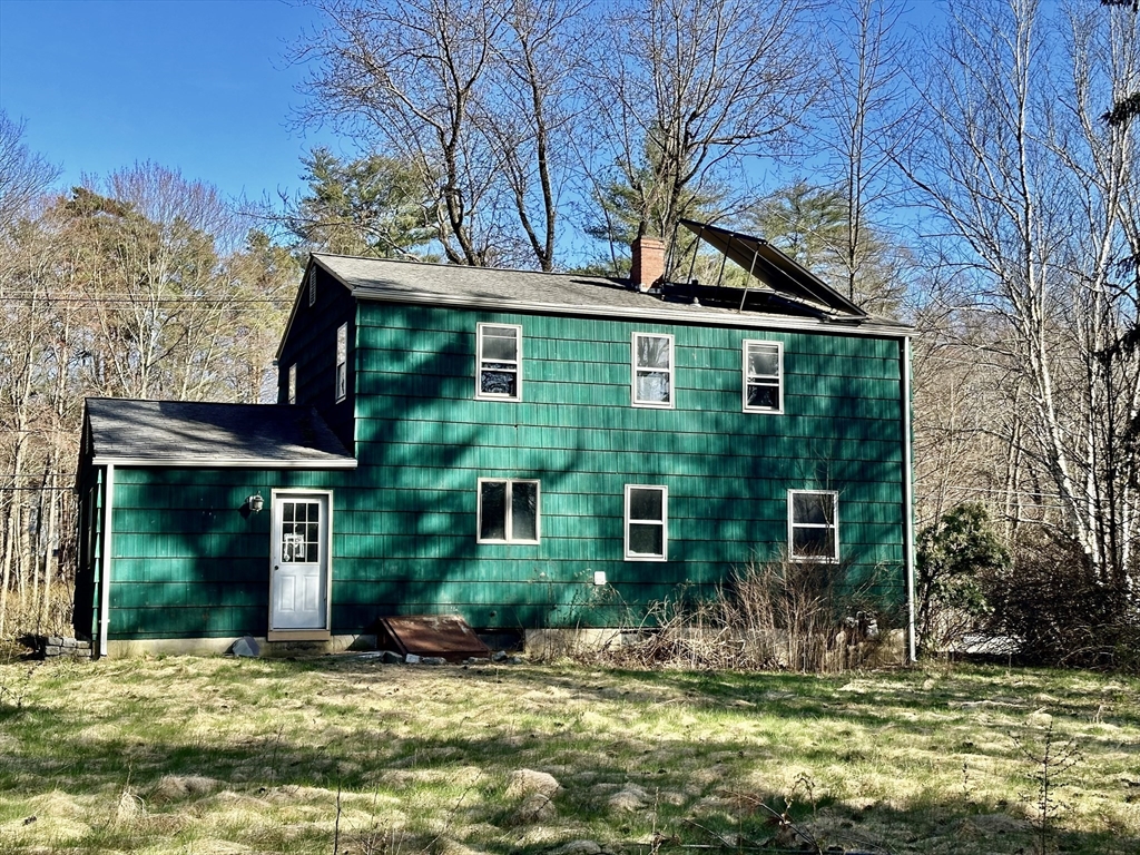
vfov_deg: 30.3
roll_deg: +0.4
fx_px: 1581
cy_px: 428
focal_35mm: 48
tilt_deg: +5.8
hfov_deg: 39.7
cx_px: 570
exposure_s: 1/1433
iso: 64
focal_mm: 6.86
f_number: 1.78
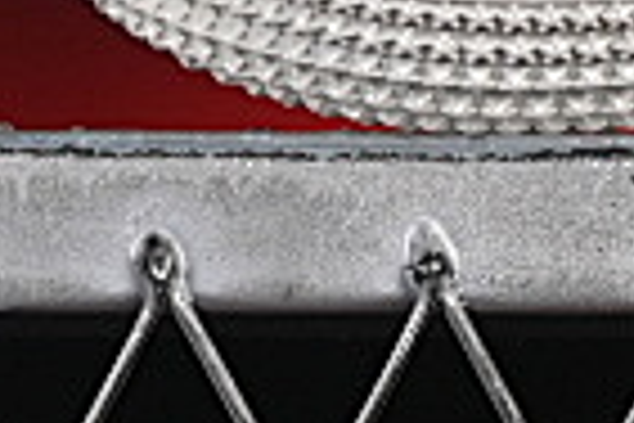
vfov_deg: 2.4
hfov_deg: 3.6
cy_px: -882
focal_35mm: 573
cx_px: -139
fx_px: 10090
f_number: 8
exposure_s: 1/80
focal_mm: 50
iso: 160
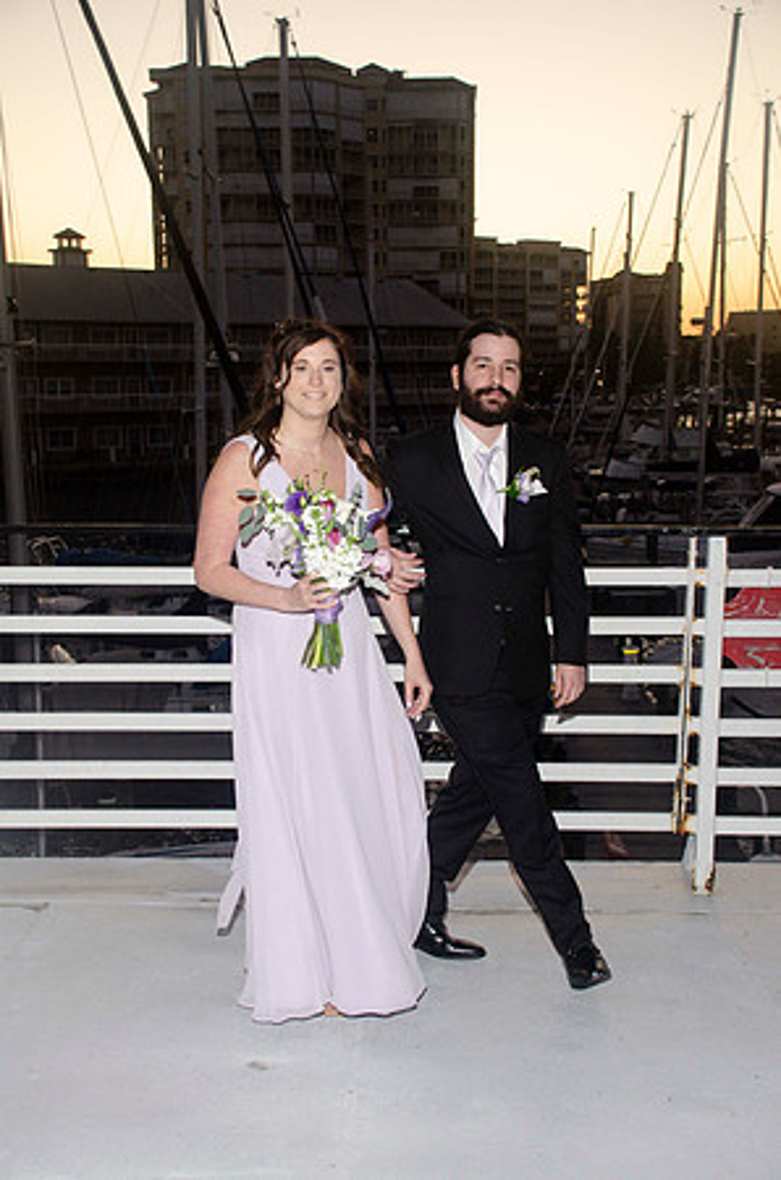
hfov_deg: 28.8
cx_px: 390
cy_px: 590
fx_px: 1520
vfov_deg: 42.4
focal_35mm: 46
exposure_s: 1/125
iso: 400
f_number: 5.6
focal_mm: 31
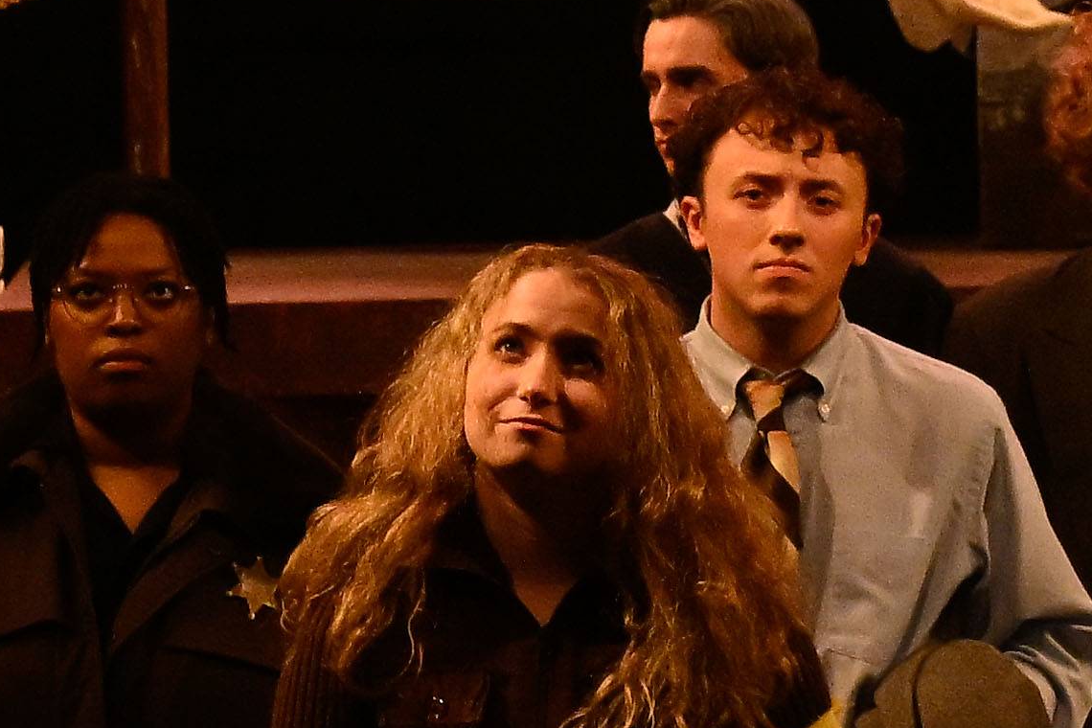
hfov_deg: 10.7
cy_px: 1
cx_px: 939
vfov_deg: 7.2
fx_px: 5793
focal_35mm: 191
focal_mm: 36
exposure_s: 1/350
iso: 6400
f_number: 4.8
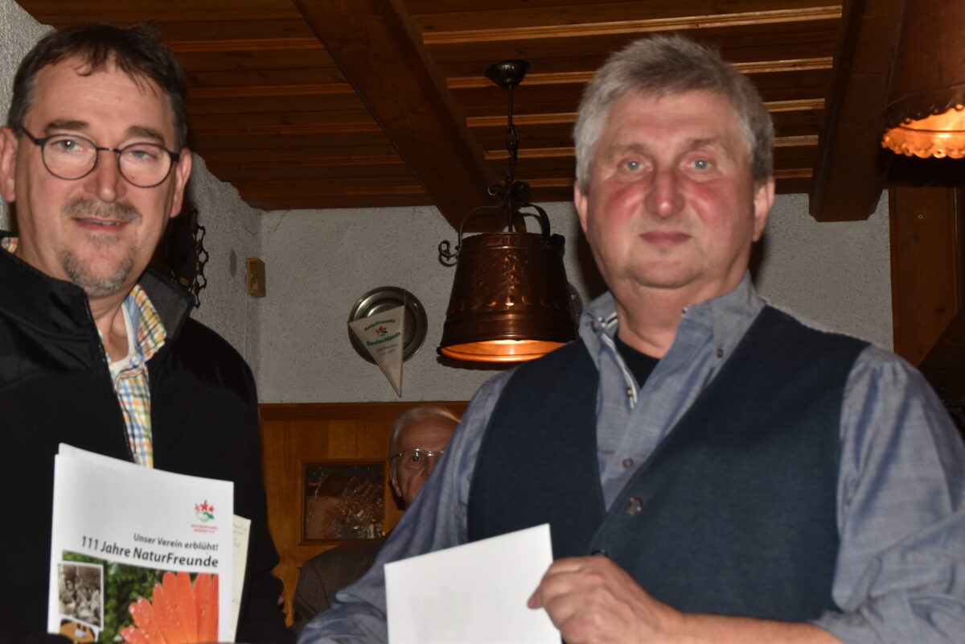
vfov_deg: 18.9
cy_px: 322
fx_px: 1930
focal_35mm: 72
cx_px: 482
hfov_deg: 28.1
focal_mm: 48
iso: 400
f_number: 8
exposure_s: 1/60
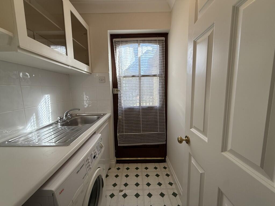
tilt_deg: -6.7
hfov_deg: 102.1
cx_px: 138
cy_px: 103
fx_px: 111
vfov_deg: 85.7
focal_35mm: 14
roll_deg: +1.5
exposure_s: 1/150
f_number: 2.2
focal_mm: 2.22
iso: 64
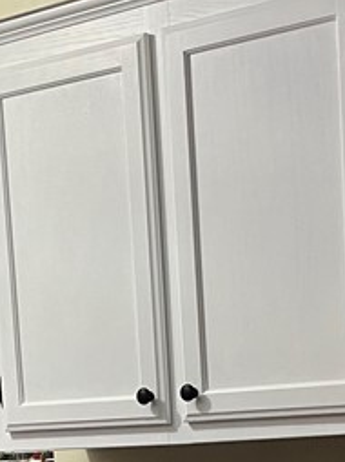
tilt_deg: -6.3
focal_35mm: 105
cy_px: 566
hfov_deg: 14.0
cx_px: 58
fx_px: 1398
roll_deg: +4.8
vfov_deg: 17.8
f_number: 1.6
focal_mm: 5.1
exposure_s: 1/60
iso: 320
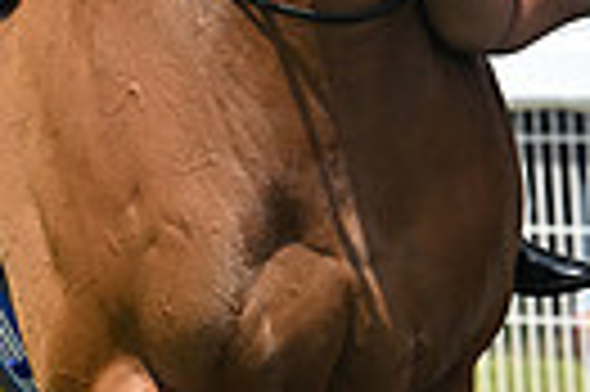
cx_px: 293
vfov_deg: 1.8
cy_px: -349
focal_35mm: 752
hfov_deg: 2.7
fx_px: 12309
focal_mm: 170
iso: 400
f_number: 5.6
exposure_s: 1/1250
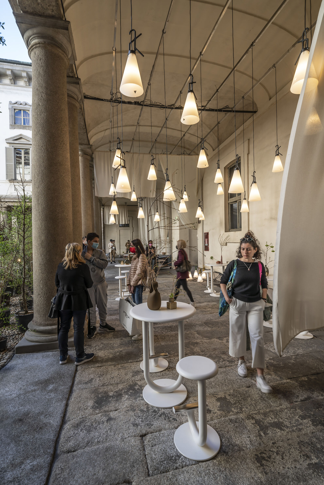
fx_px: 229
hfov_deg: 70.5
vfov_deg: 93.3
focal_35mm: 17
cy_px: 242
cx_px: 162
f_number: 8
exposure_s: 1/30
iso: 200
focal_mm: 17
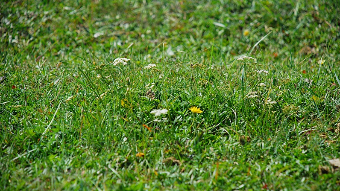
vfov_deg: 5.7
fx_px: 1925
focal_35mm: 214
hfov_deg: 10.1
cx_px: 170
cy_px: 87
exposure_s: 1/1600
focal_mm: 135
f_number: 6.3
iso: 400
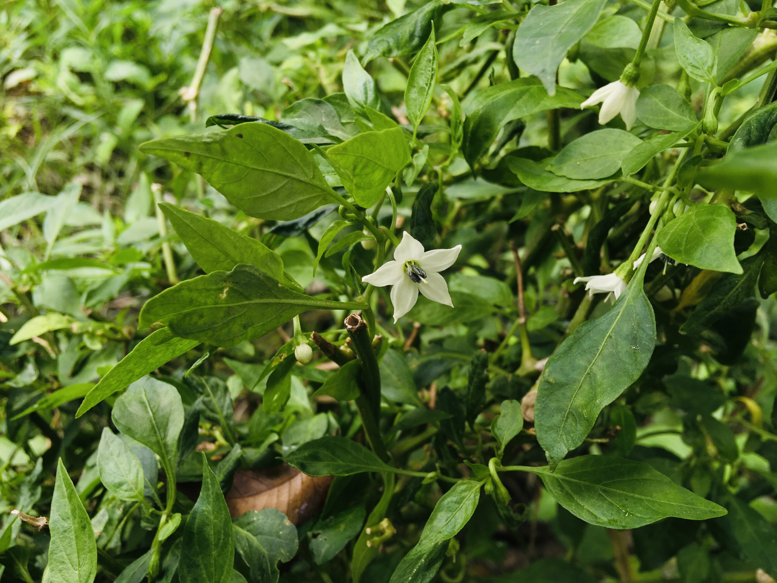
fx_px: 651
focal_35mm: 29
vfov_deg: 48.2
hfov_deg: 61.7
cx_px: 388
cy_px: 292
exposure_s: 1/236
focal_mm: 4.15
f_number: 2.2
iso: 25
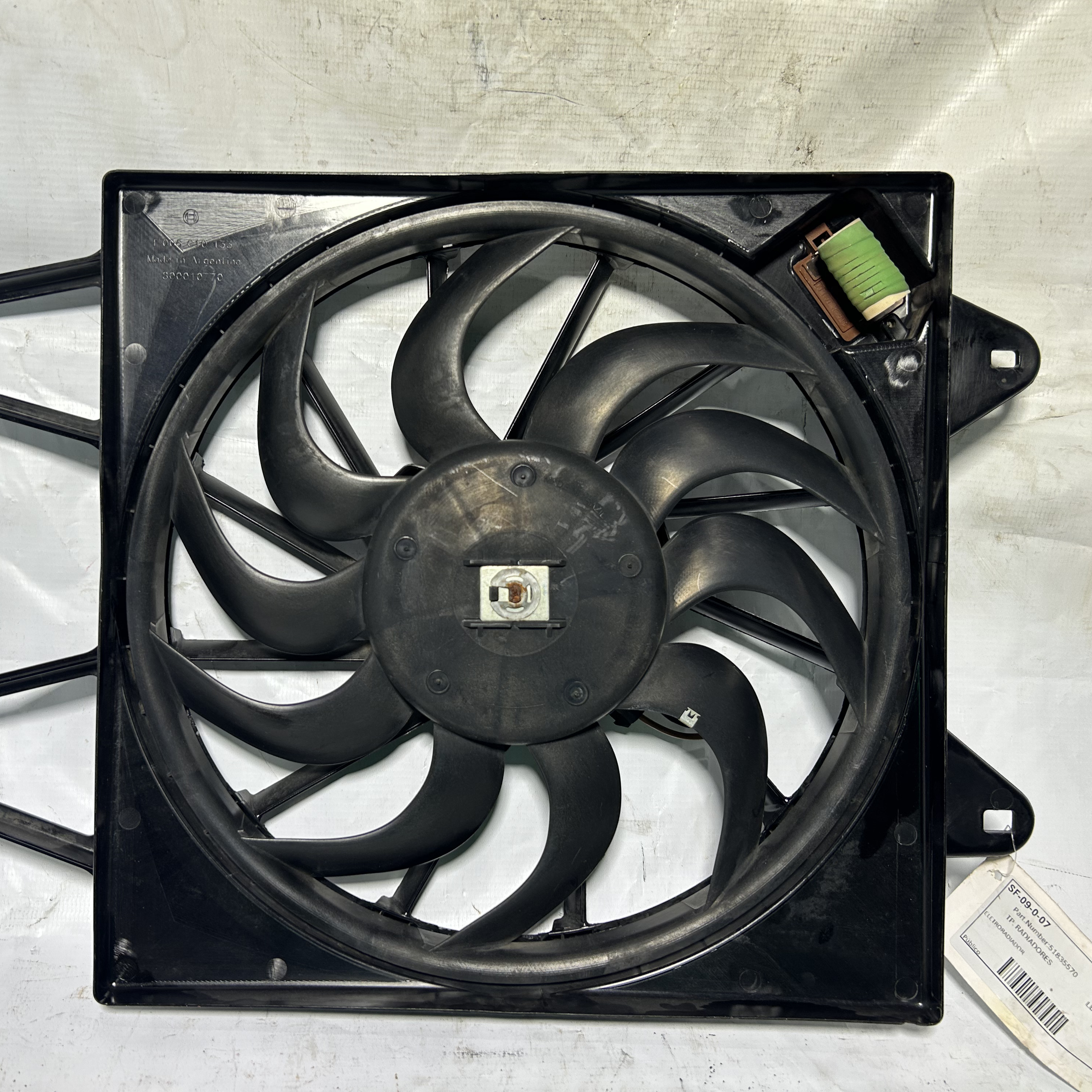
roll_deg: -1.9
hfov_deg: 52.2
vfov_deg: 52.5
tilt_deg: -25.6
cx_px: 440
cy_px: 540
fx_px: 1106
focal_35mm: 31
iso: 50
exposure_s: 1/256
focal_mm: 5.7
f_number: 1.5
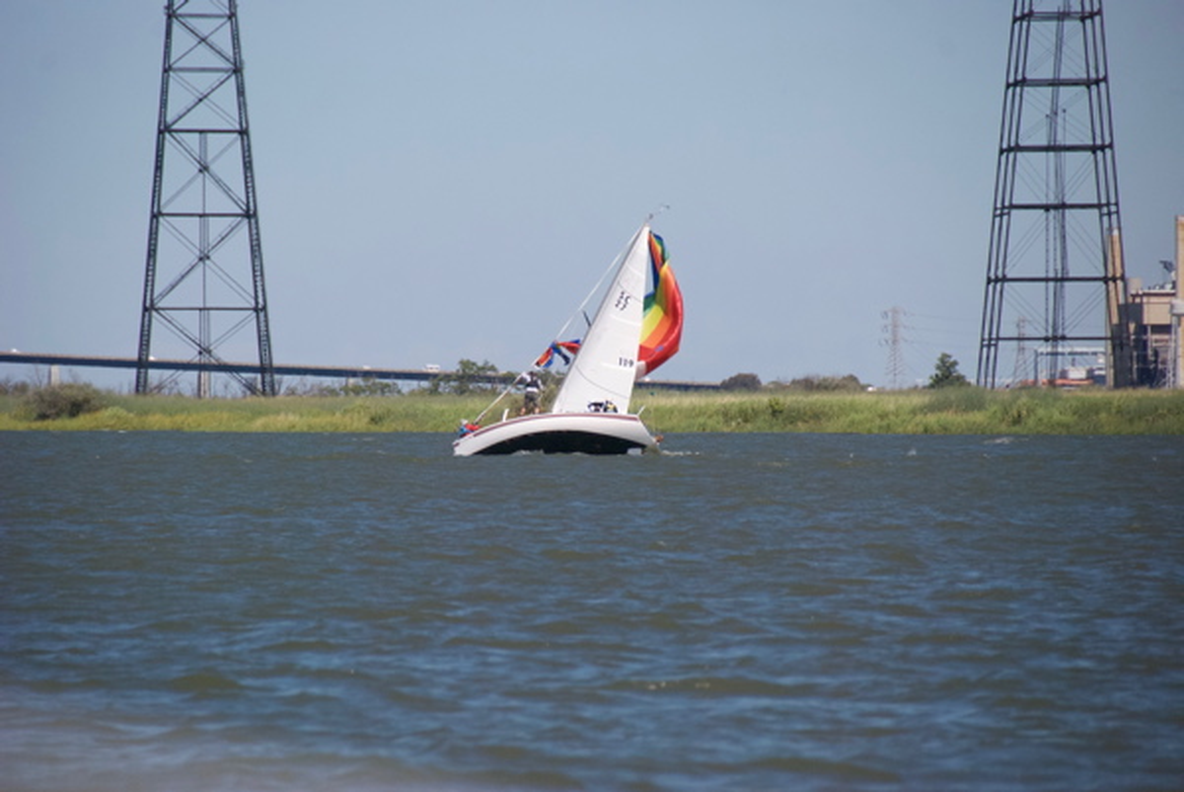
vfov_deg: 4.6
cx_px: 592
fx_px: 9873
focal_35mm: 300
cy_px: 396
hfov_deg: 6.9
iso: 800
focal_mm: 200
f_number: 5.6
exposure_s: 1/4000
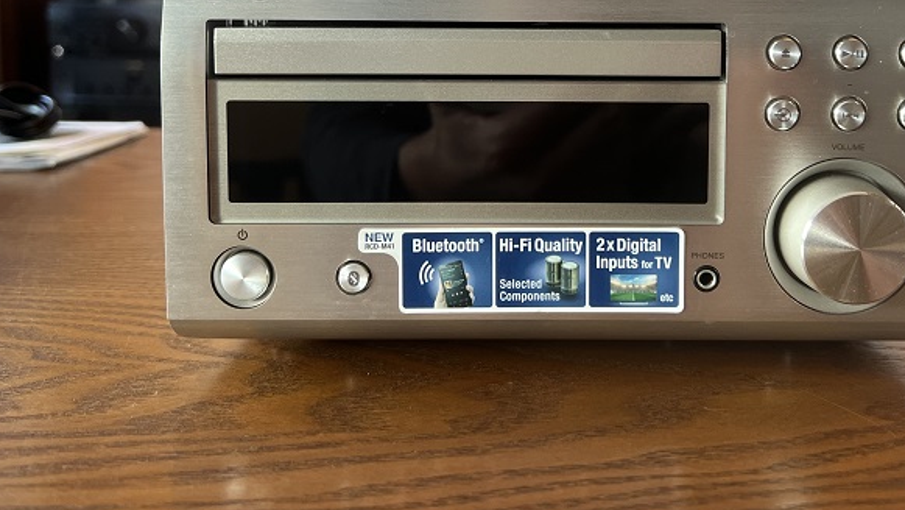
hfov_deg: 51.4
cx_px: 523
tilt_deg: -5.5
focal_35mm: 39
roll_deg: -0.5
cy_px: 78
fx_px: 936
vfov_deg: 29.5
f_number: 1.5
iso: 125
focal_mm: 5.7
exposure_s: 1/120
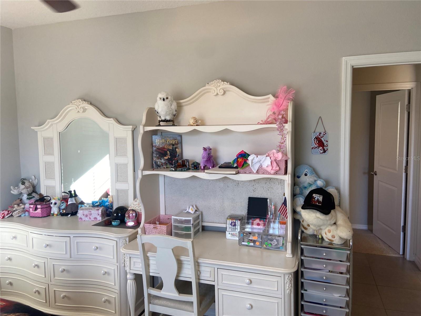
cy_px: 158
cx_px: 210
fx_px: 316
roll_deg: +0.6
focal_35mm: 26
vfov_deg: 53.1
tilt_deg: -6.5
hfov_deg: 67.3
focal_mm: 4.25
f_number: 1.8
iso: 64
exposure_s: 1/120
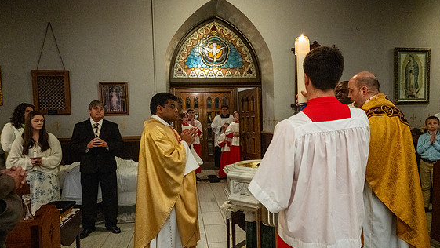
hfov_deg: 71.9
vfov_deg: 44.4
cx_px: 225
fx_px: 303
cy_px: 137
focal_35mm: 26
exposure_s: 1/60
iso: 5000
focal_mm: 24
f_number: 6.3
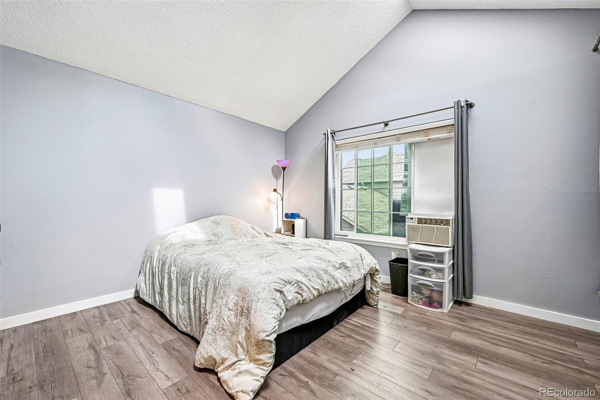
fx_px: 233
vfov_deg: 81.2
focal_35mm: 14
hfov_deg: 104.3
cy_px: 200
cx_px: 300
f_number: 9
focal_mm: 14
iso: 160
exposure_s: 1/15
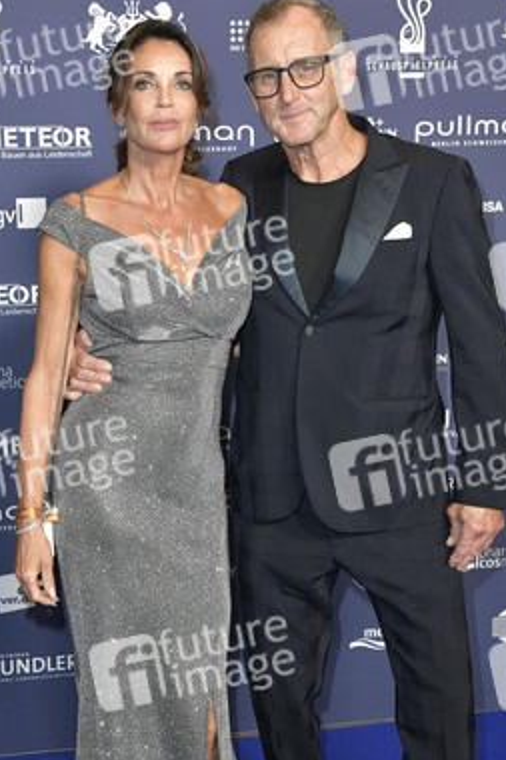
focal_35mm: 40
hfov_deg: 33.4
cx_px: 250
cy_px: 364
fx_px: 844
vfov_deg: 48.5
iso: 2000
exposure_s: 1/250
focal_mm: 38
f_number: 6.3
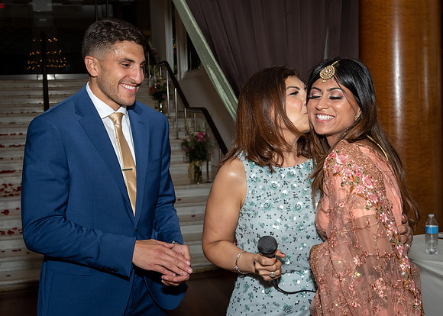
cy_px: 157
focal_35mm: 55
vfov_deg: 25.6
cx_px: 271
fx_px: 696
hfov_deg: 35.2
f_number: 7.1
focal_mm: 28
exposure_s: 1/250
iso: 500
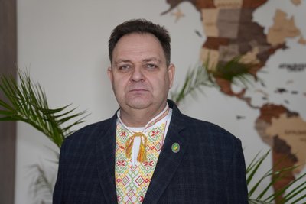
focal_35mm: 47
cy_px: 102
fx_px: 400
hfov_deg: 41.9
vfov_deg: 28.7
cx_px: 153
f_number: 2.8
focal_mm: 47
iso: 800
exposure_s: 1/200
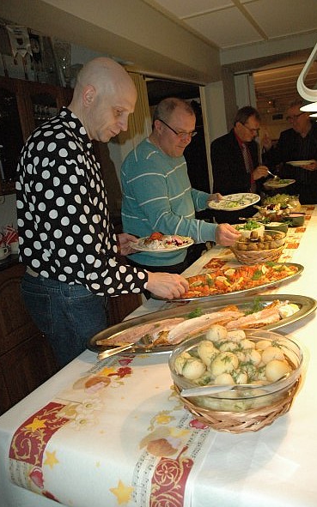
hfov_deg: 44.5
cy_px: 257
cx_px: 169
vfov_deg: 66.5
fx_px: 387
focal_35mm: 28
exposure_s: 1/60
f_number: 5
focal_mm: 18
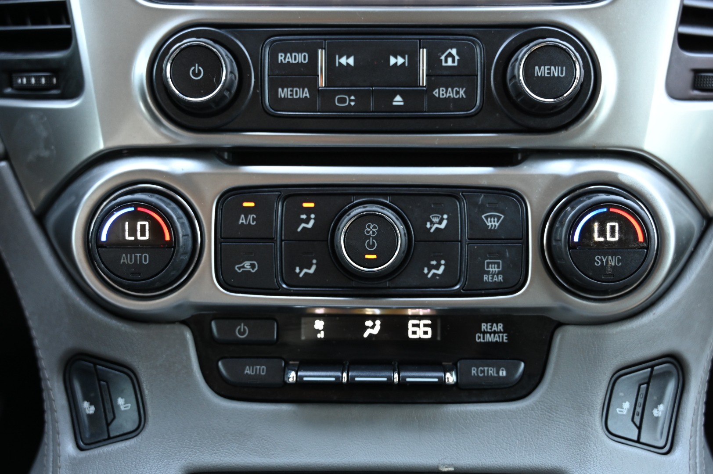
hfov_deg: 48.5
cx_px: 356
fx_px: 792
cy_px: 237
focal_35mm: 40
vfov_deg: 33.3
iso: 1100
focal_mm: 40
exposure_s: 1/125
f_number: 4
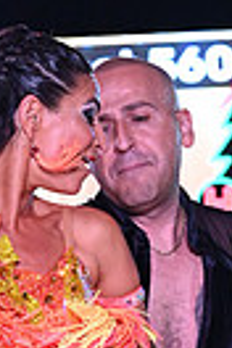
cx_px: 4
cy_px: 530
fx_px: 3866
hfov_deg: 3.4
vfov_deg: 5.1
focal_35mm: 400
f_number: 6.3
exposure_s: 1/320
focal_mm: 91
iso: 5000
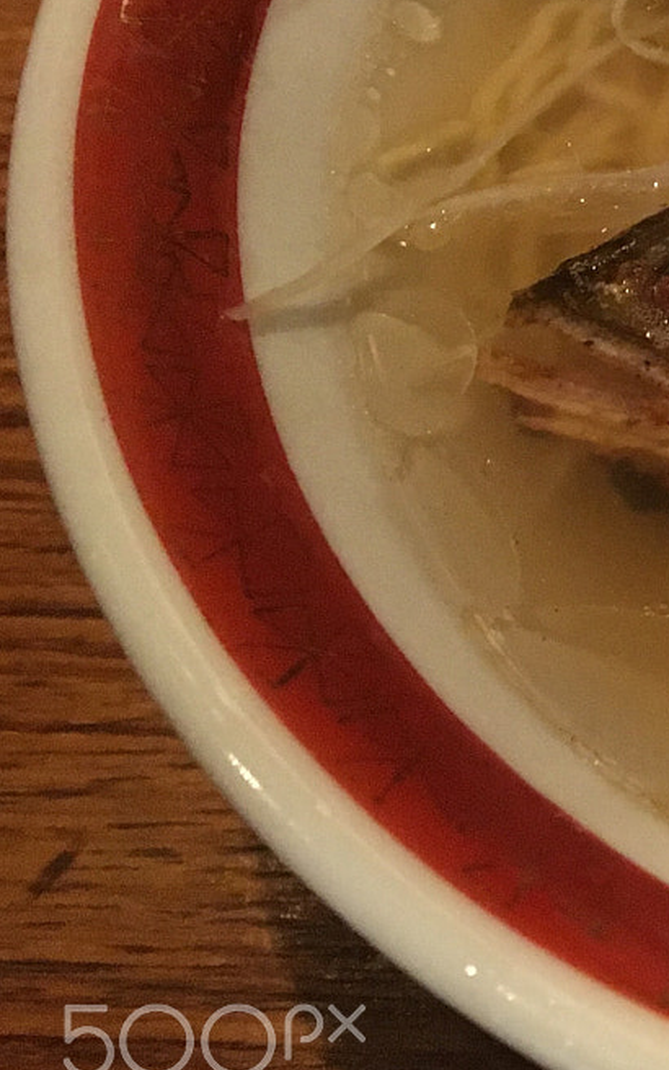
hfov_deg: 14.8
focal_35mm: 75
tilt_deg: -50.8
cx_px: 1266
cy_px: 277
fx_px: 2188
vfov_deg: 27.1
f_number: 2.2
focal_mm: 4.15
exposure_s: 1/15
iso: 200
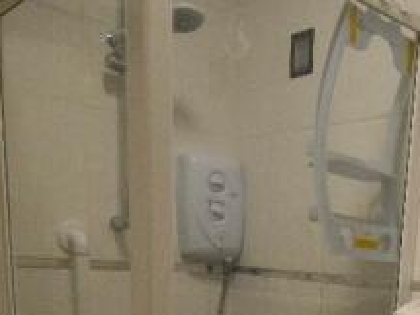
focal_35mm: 44
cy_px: 381
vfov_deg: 28.5
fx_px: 534
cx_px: 317
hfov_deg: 41.6
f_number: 4.5
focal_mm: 10
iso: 1800
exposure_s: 1/125
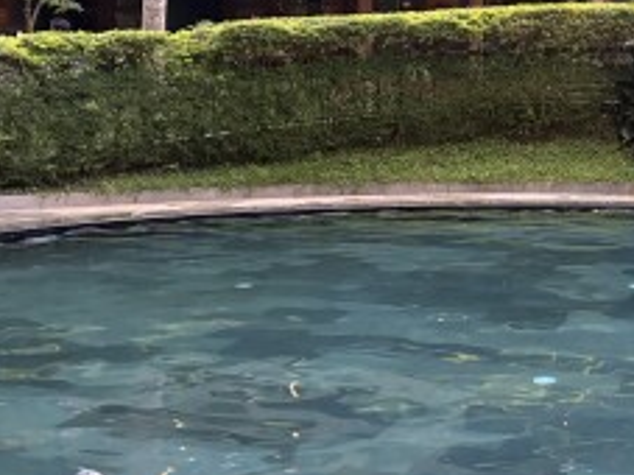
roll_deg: -0.7
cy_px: 81
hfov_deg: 33.2
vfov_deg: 26.0
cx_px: 570
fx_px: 1007
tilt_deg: +2.1
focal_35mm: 55
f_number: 1.6
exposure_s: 1/33
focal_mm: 5.96
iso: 500
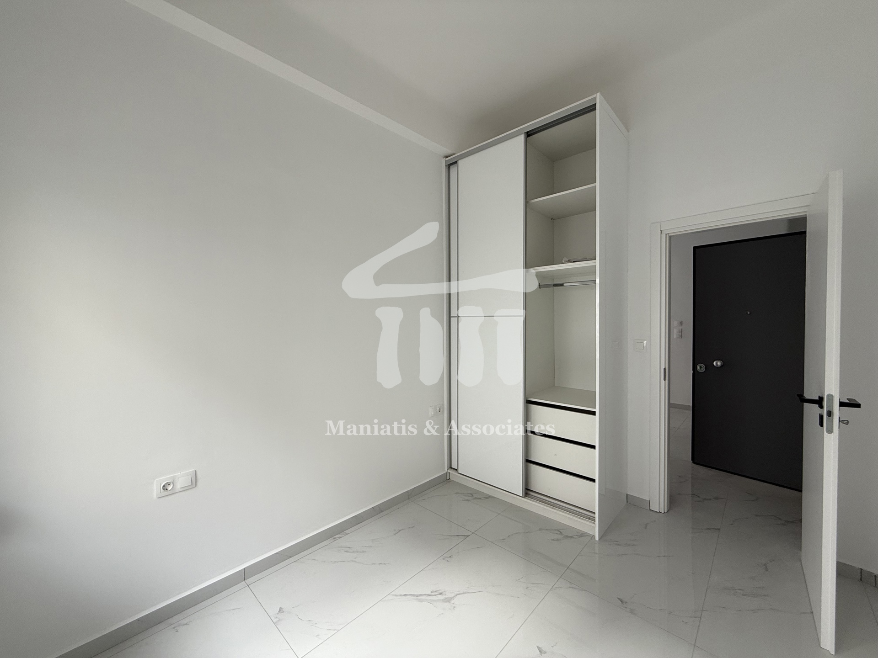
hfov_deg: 102.1
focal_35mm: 14
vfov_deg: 85.7
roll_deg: +0.3
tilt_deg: -1.6
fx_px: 355
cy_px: 329
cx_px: 439
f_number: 2.2
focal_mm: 2.22
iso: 50
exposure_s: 1/99
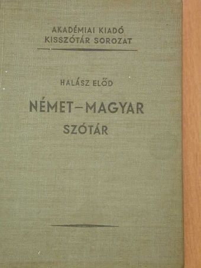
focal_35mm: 106
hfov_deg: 14.0
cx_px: 100
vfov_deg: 18.5
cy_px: 134
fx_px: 820
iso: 100
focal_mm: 22
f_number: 4.1
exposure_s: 1/17
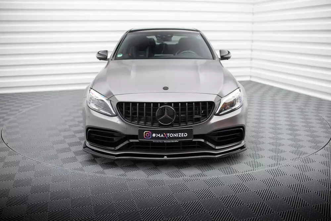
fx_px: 323
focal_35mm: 35
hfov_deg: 54.2
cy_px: 111
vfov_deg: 37.7
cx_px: 166
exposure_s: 1/125
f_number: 2.5
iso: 500
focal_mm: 35
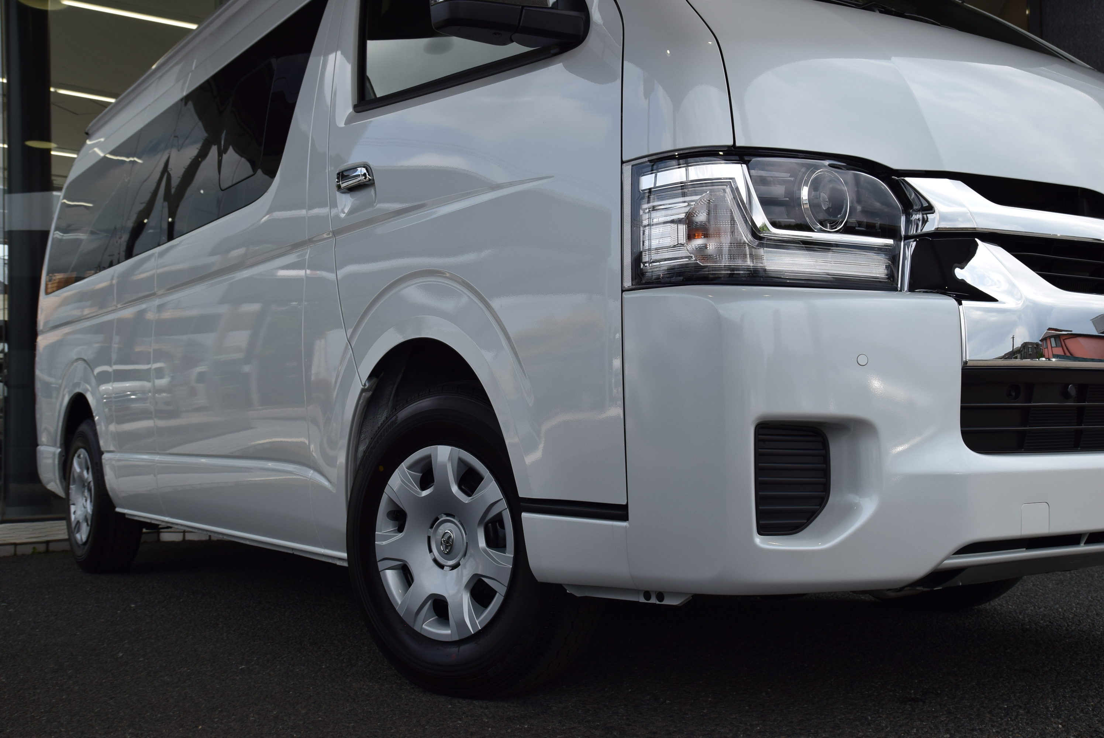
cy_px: 369
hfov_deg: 51.2
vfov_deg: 35.6
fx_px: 1151
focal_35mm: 38
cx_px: 552
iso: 280
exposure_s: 1/500
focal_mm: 25
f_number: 11
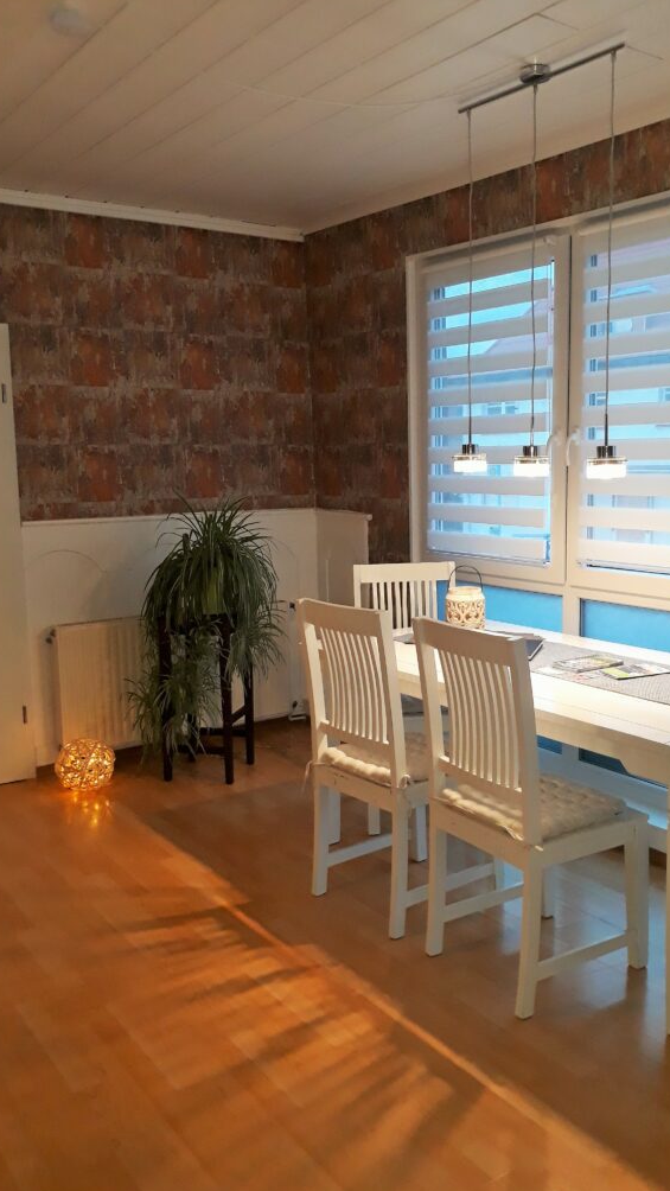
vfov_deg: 64.3
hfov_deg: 38.9
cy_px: 598
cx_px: 382
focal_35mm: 30
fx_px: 947
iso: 160
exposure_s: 1/50
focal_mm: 3.71
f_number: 1.7
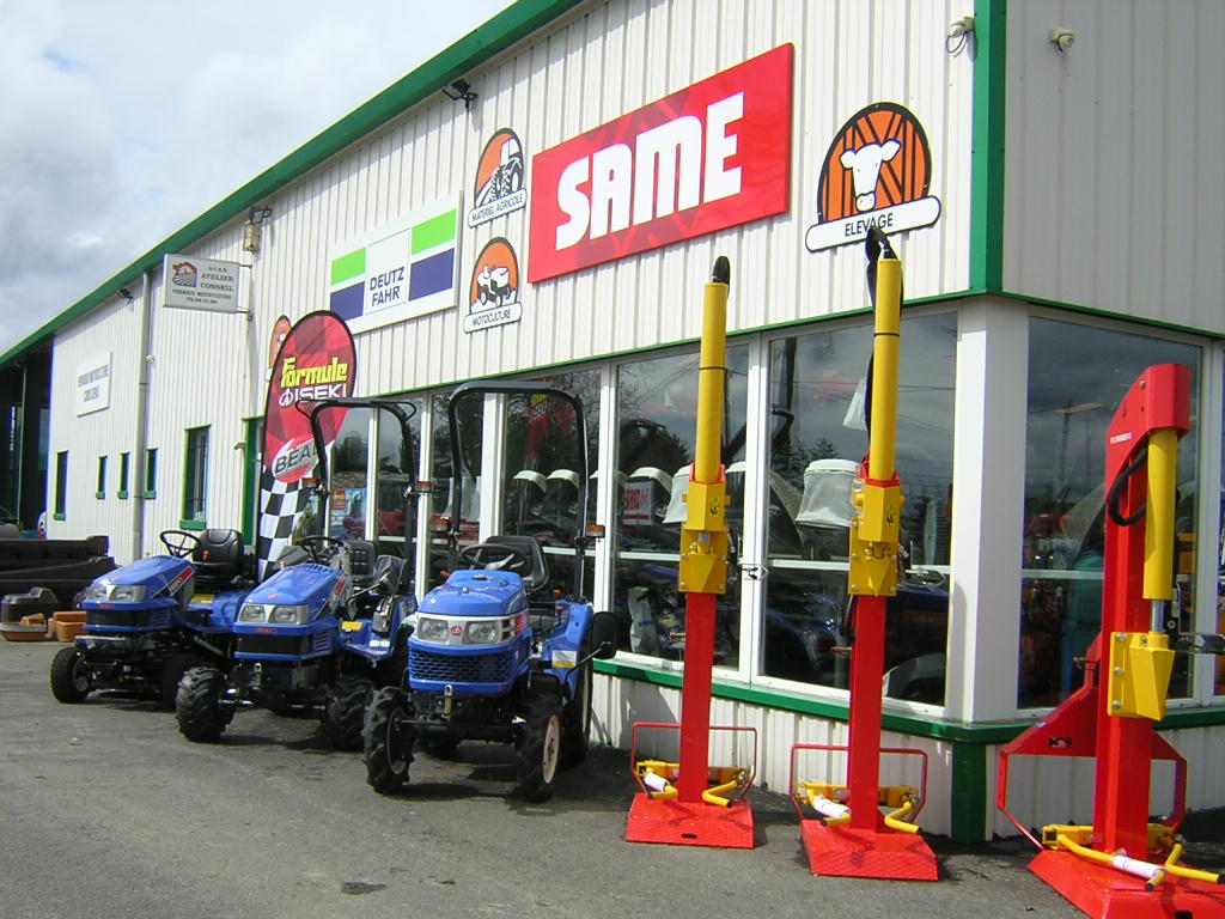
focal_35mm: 36
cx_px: 612
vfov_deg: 39.7
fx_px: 1274
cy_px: 460
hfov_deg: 51.4
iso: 100
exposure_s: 1/414
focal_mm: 4.7
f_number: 5.2
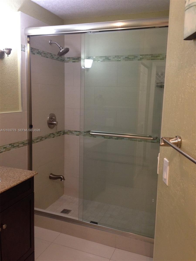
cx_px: 98
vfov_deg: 55.4
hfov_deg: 42.9
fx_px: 249
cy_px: 130
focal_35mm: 33
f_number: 2.4
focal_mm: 4.12
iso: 200
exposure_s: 1/20
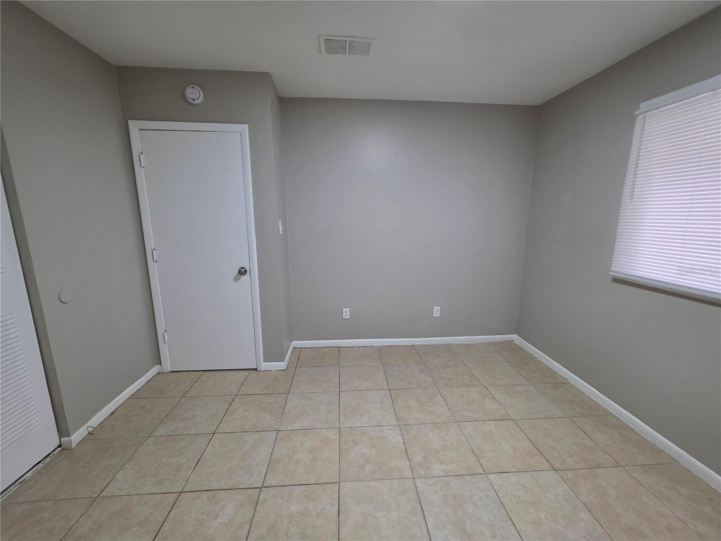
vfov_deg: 89.9
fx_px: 271
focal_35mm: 13
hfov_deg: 106.2
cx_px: 360
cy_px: 270
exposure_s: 1/60
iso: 160
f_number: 1.9
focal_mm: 2.2
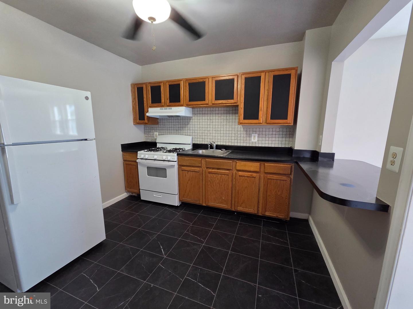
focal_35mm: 13
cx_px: 206
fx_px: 155
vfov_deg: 89.9
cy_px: 154
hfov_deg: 106.2
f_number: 2.2
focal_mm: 2.2
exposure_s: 1/60
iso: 250
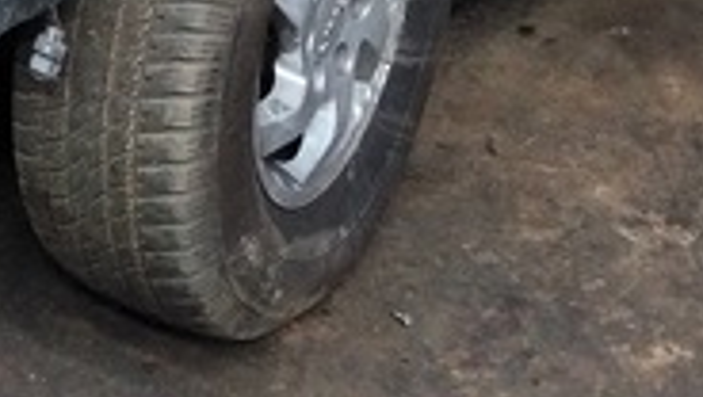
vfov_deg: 11.3
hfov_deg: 21.5
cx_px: 23
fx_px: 1792
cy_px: -416
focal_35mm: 96
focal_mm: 3.46
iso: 449
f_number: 2.2
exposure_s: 1/20
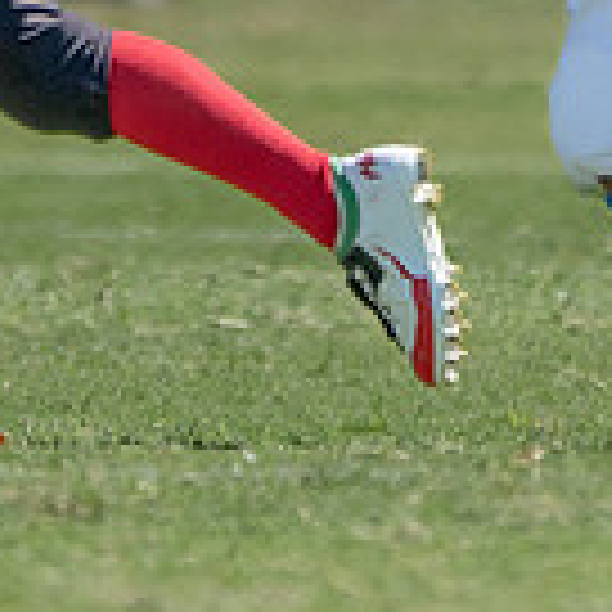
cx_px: 174
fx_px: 56186
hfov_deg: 0.6
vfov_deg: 0.6
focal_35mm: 2809
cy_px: -525
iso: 250
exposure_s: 1/1250
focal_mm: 400
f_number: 5.6
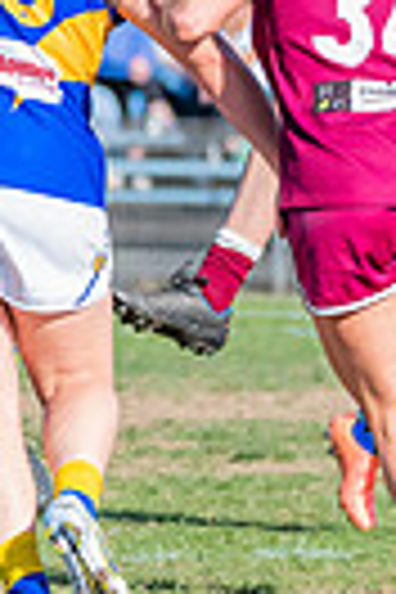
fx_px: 22323
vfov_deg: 1.5
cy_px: 19
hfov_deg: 1.0
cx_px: 406
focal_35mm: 1353
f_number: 8
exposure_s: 1/1600
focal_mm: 250
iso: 800
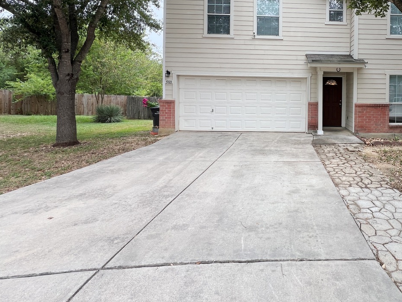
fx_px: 232
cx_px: 297
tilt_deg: -1.1
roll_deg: -1.2
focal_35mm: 20
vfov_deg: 63.9
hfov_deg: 76.3
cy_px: 96
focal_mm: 1.57
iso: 32
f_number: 1.8
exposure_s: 1/254
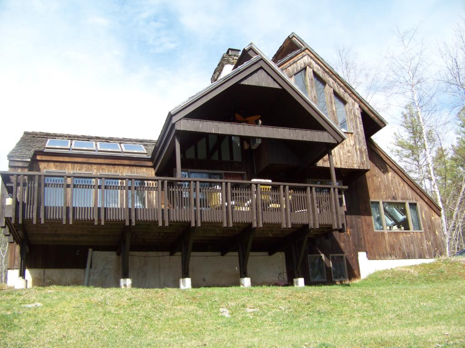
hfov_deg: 51.4
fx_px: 484
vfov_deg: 39.7
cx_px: 232
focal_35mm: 36
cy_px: 174
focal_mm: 5.85
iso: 69
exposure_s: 1/500
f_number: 2.8
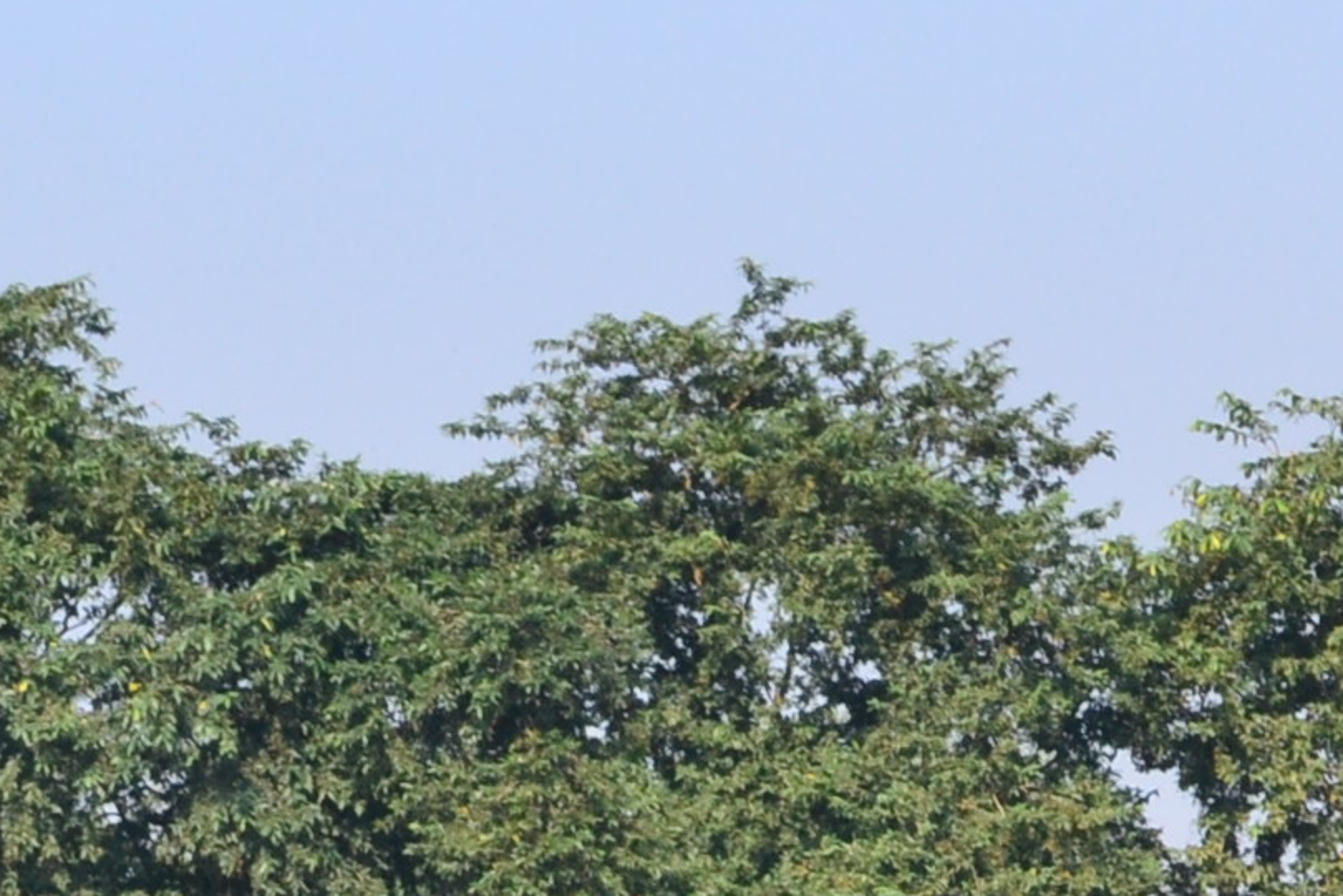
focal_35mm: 256
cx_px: 789
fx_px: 9549
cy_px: 1755
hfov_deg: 8.0
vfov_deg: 5.3
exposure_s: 1/250
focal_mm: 40
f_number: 10
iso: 400
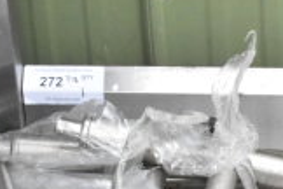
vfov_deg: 7.0
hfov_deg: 10.5
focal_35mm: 192
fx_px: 1509
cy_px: 349
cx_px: 374
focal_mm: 34
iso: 6400
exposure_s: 1/1000
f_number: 16
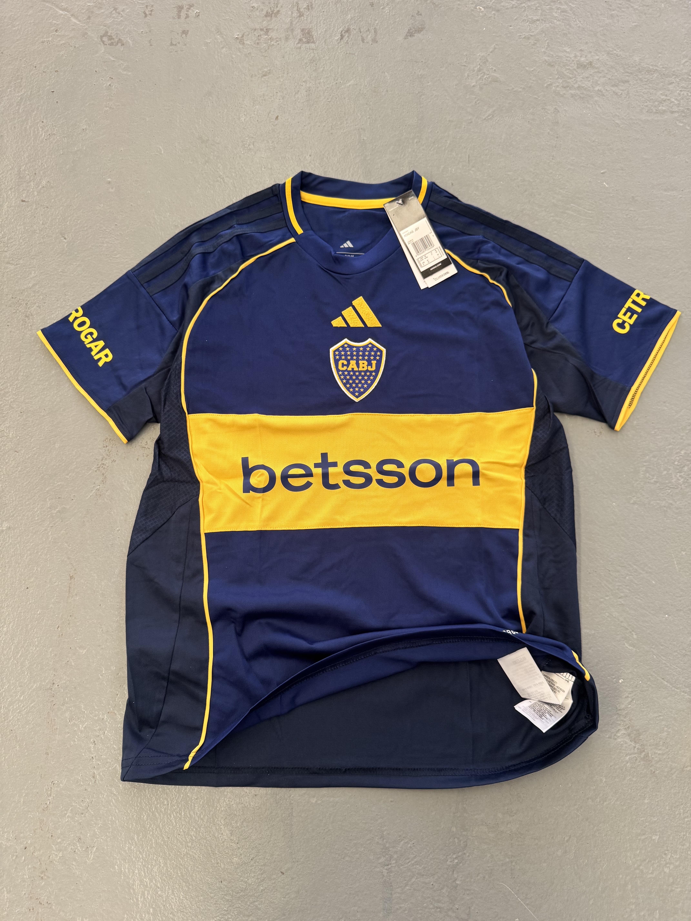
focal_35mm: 24
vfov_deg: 71.6
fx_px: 639
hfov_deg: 56.8
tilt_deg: -78.6
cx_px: 346
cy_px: 460
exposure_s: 1/80
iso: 200
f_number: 1.78
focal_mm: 6.76
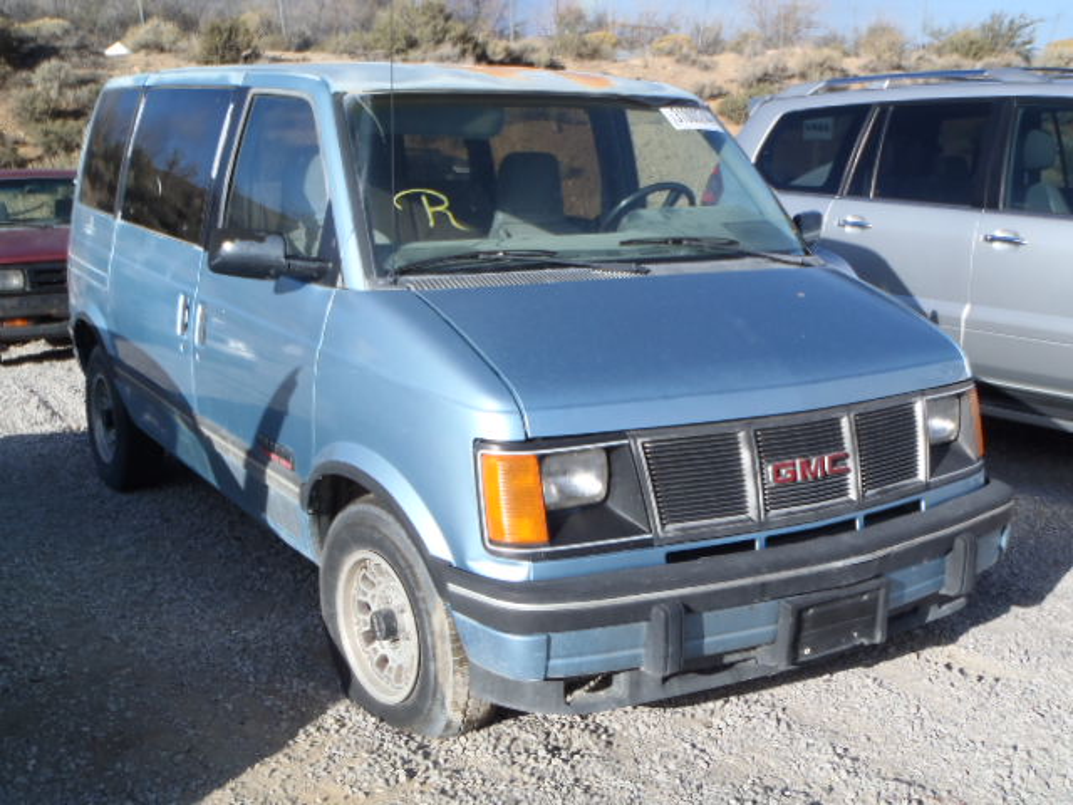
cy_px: 402
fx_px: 1116
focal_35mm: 36
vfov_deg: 39.7
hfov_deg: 51.4
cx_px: 536
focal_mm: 6.53
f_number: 5
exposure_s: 1/250
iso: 80
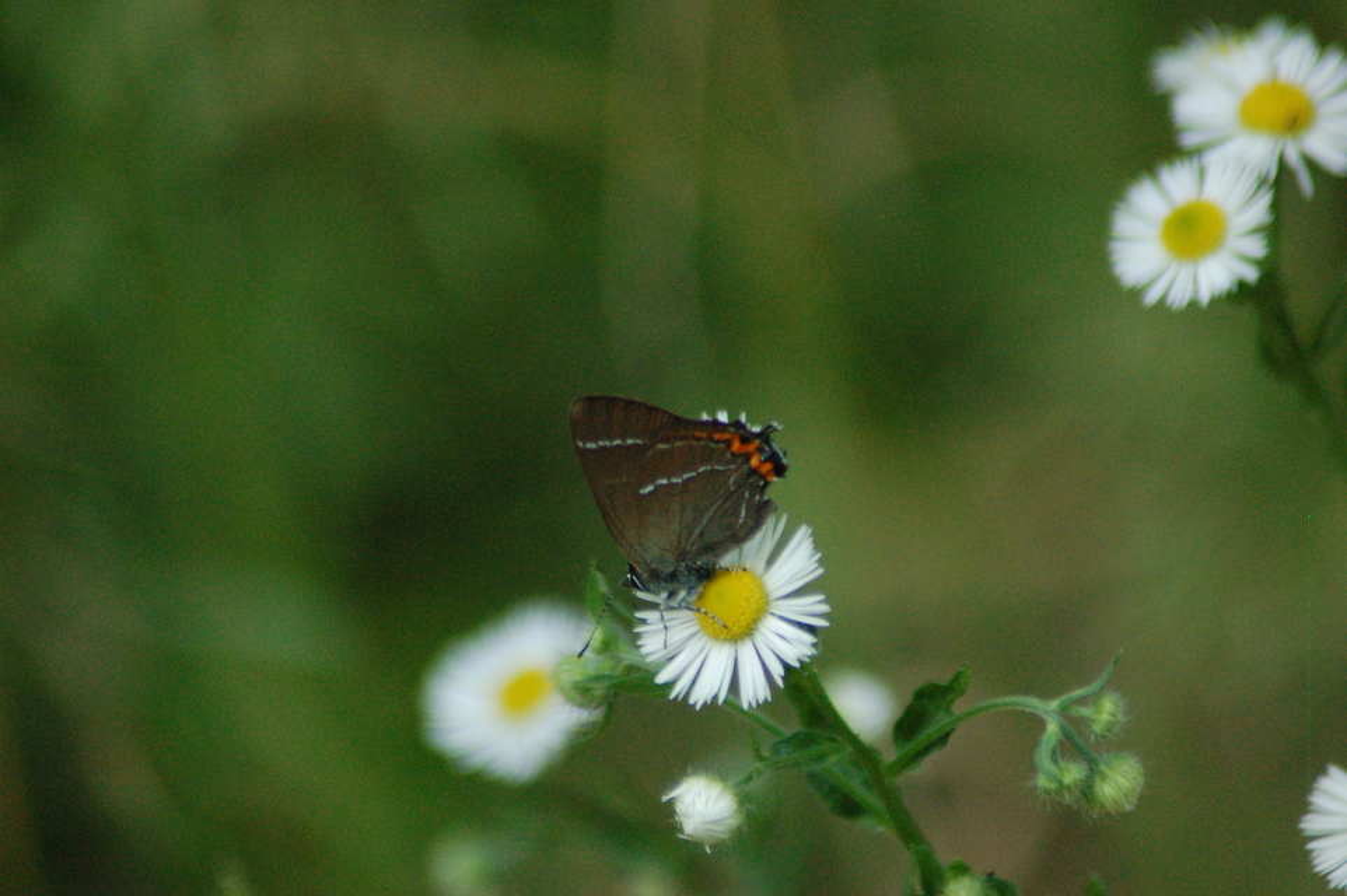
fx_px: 16825
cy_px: 448
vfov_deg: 3.1
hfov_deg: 4.6
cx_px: 674
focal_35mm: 450
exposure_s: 1/1600
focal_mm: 300
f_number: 5.6
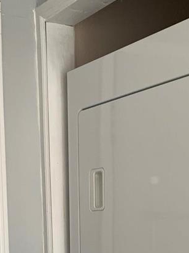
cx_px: 86
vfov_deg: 23.8
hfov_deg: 19.4
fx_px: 554
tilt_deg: -6.7
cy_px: 290
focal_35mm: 76
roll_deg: +0.7
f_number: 1.8
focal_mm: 4.25
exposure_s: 1/79
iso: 100
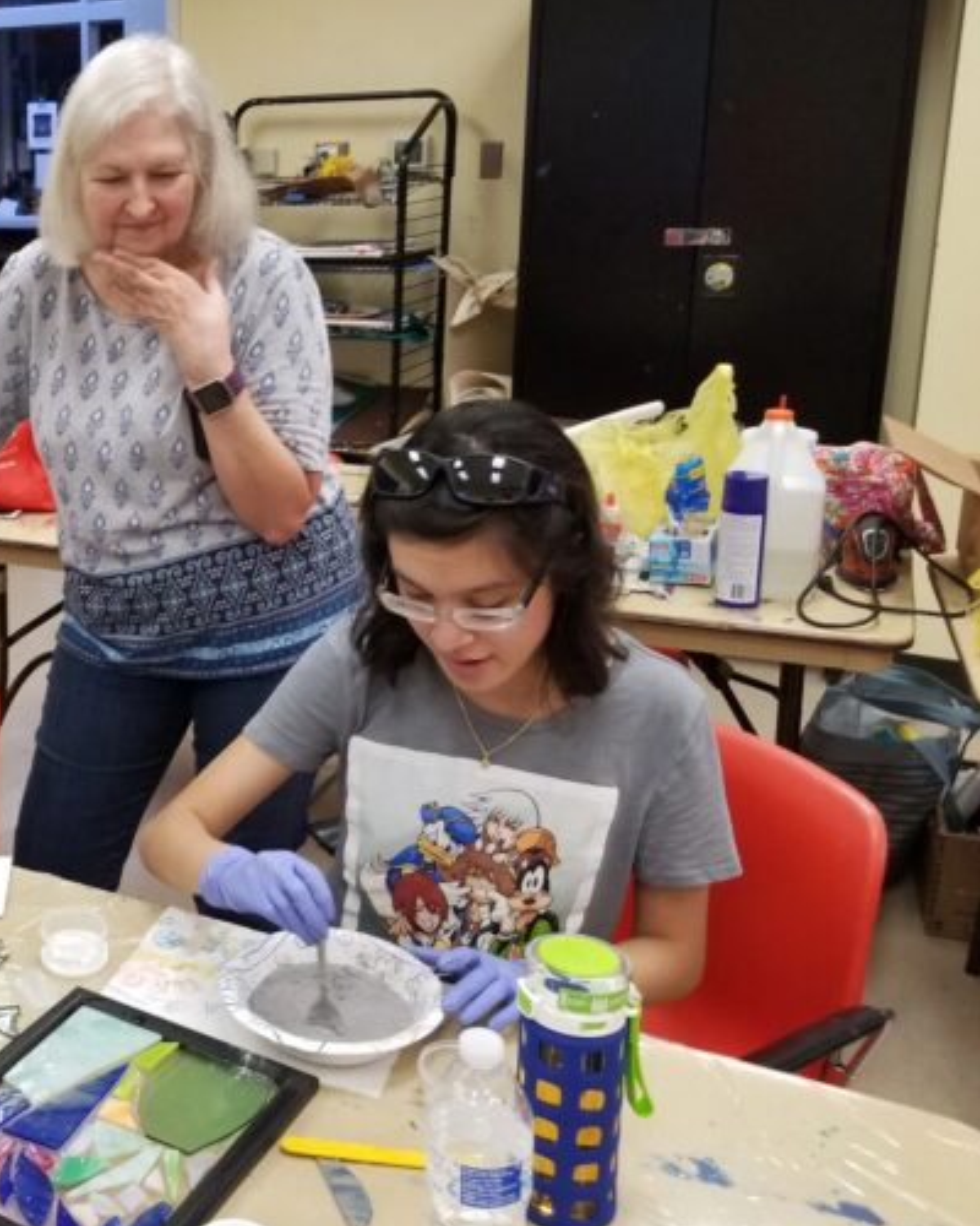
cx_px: 42
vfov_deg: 46.8
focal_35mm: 39
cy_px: 569
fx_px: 1414
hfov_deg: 35.3
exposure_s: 1/40
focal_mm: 4.25
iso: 160
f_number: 1.7
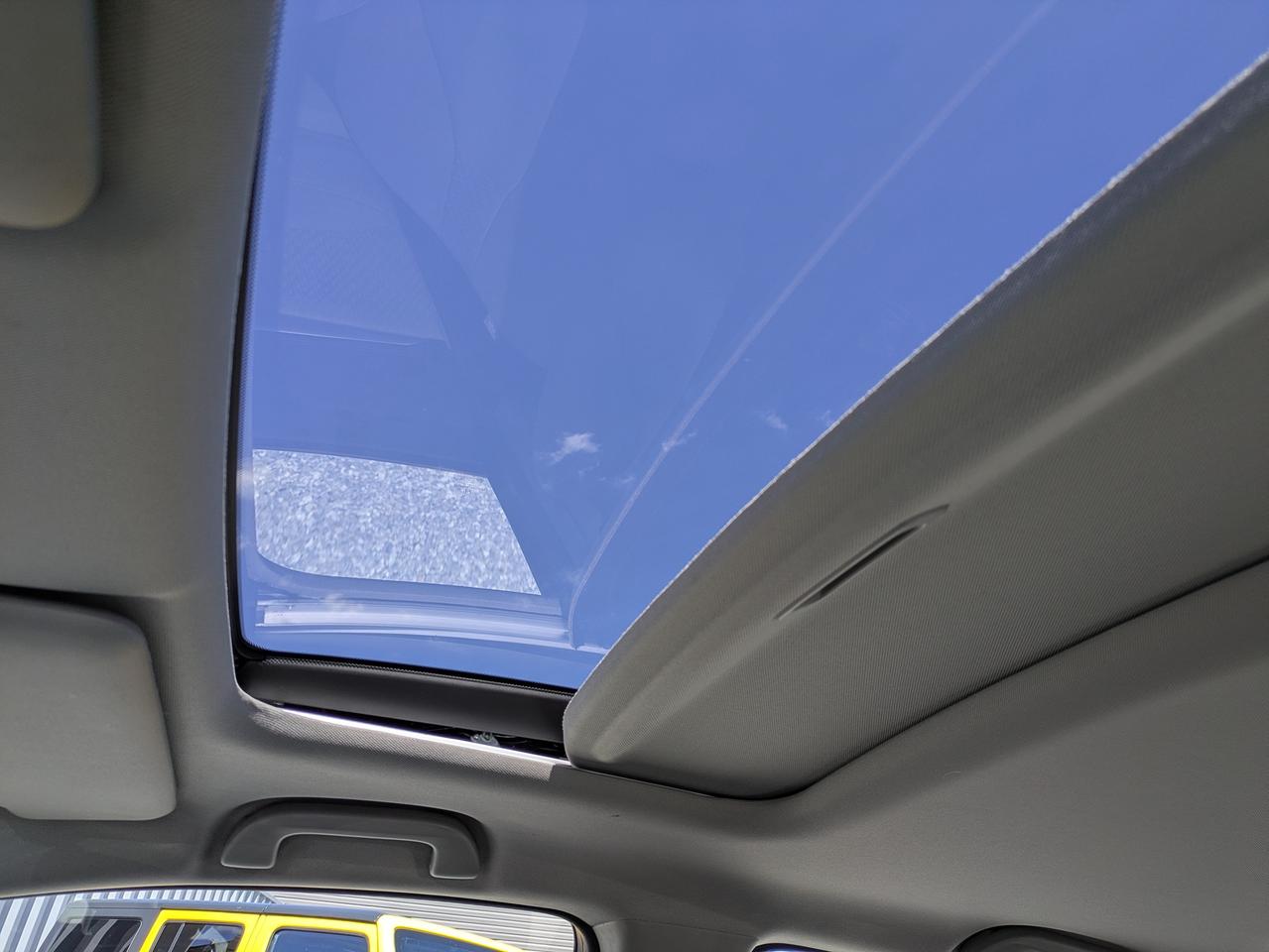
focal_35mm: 25
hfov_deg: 69.4
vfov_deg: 54.9
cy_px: 476
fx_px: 917
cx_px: 634
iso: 40
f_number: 1.89
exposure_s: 1/355
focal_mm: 5.43
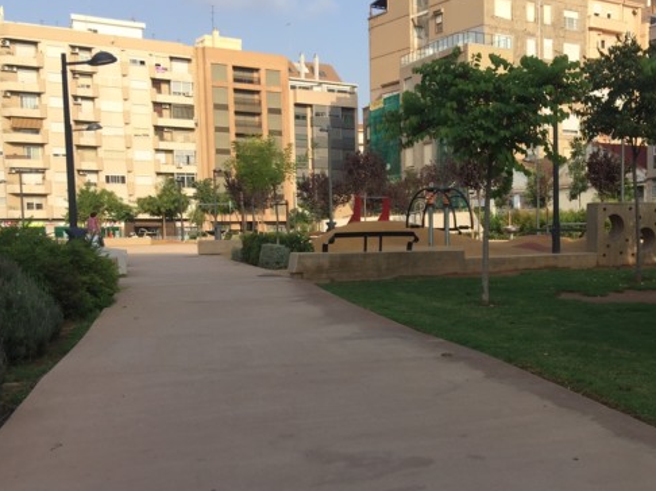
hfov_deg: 40.8
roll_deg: -0.5
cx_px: 427
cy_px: 330
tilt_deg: -5.9
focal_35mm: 46
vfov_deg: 31.2
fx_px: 871
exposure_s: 1/1522
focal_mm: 4.15
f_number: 2.2
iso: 32
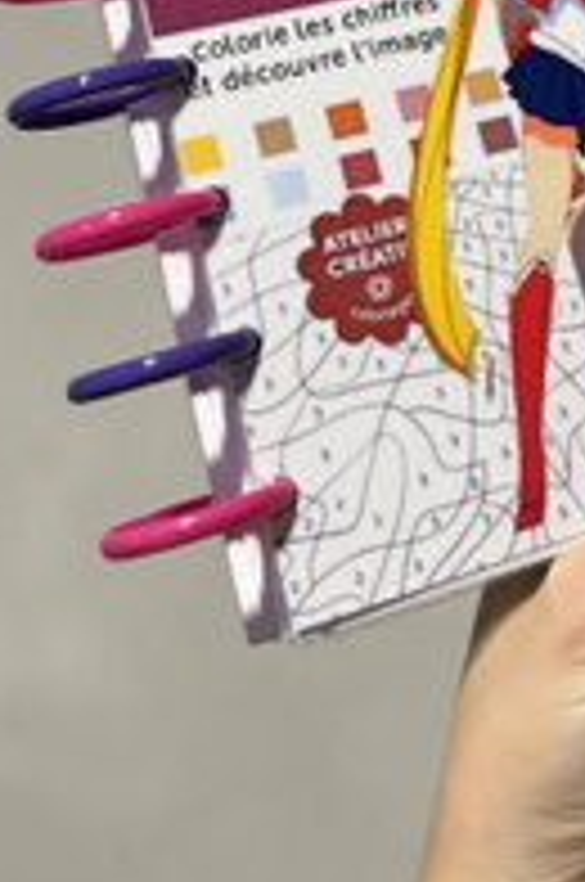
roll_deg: -3.2
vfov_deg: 26.8
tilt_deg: +7.1
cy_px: -133
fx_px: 1663
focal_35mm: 68
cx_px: 572
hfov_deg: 19.4
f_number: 1.78
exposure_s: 1/100
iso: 160
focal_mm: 6.76
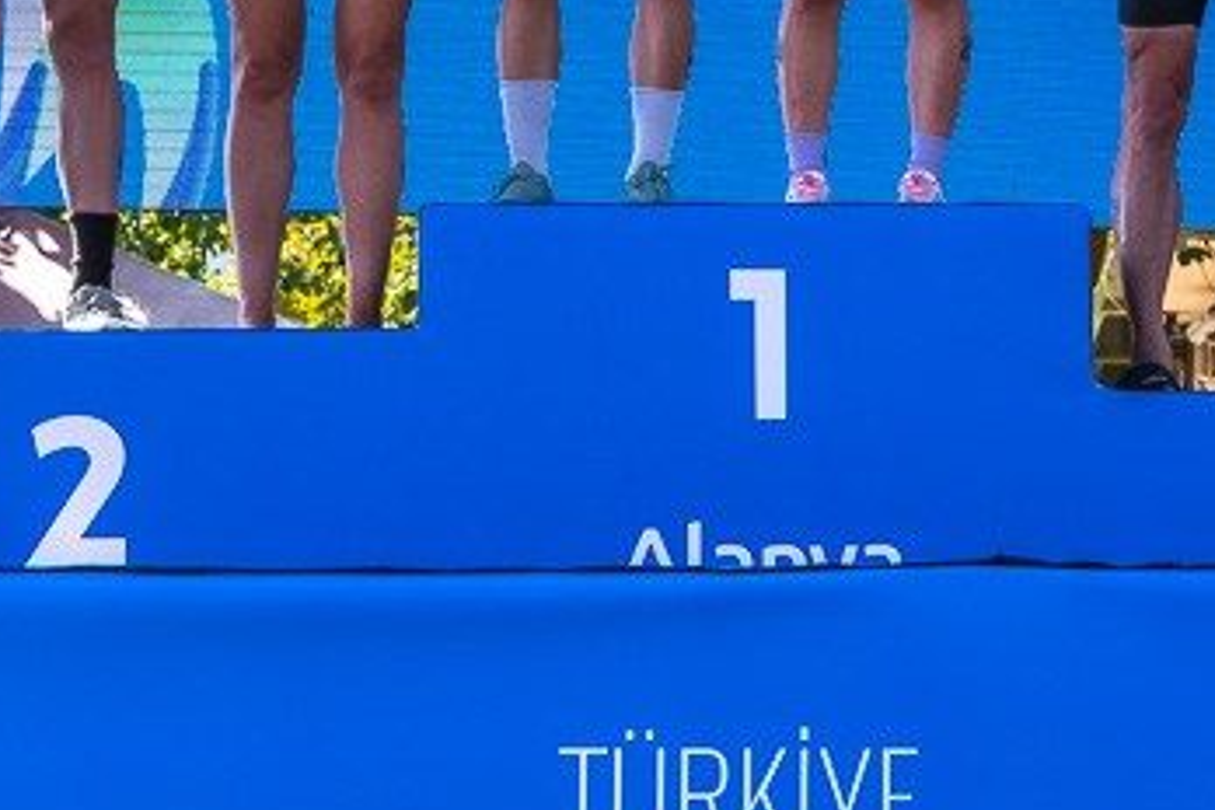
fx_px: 3847
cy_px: 229
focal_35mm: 114
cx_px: 894
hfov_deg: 17.9
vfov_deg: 12.0
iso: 250
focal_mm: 31
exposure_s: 1/320
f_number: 5.6
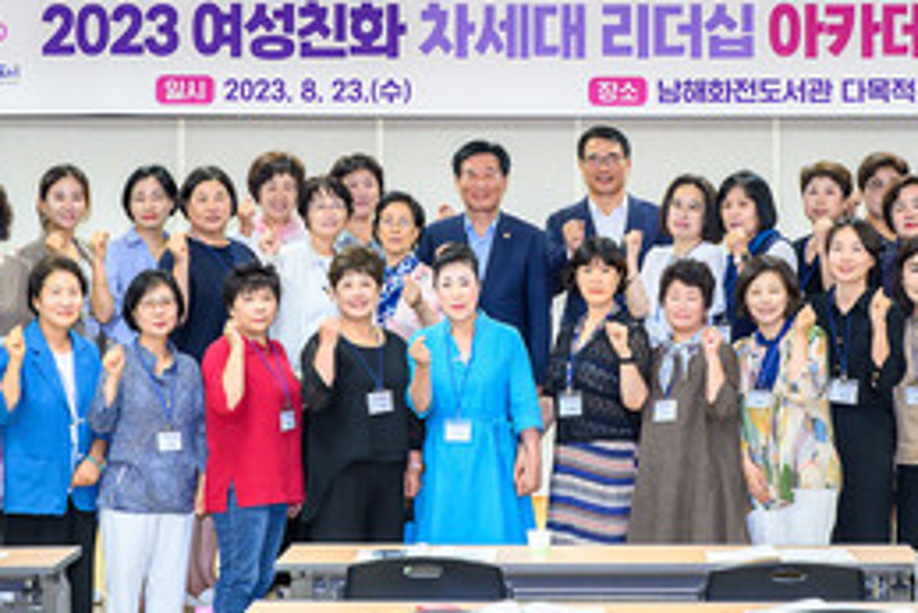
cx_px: 525
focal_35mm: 123
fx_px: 3138
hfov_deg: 16.6
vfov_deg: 11.1
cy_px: 158
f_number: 5
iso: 2000
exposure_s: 1/80
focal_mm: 55
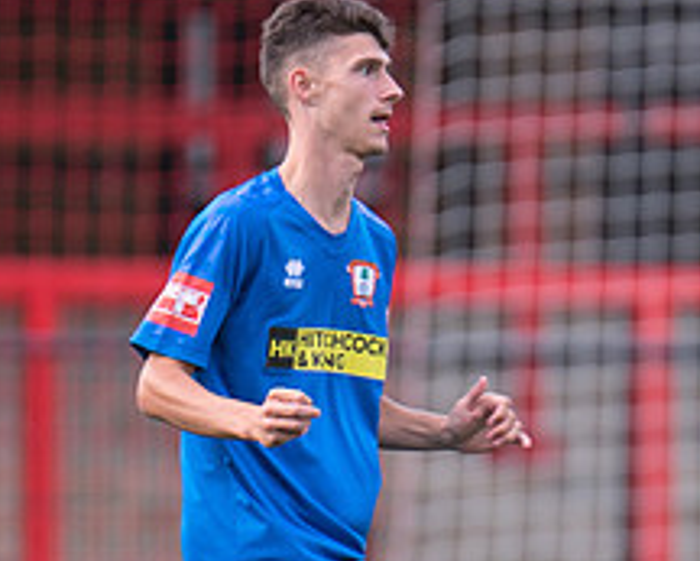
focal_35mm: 1075
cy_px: 425
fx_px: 22281
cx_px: 613
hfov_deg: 1.8
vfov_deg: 1.4
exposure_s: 1/800
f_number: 2.8
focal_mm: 300
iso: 800
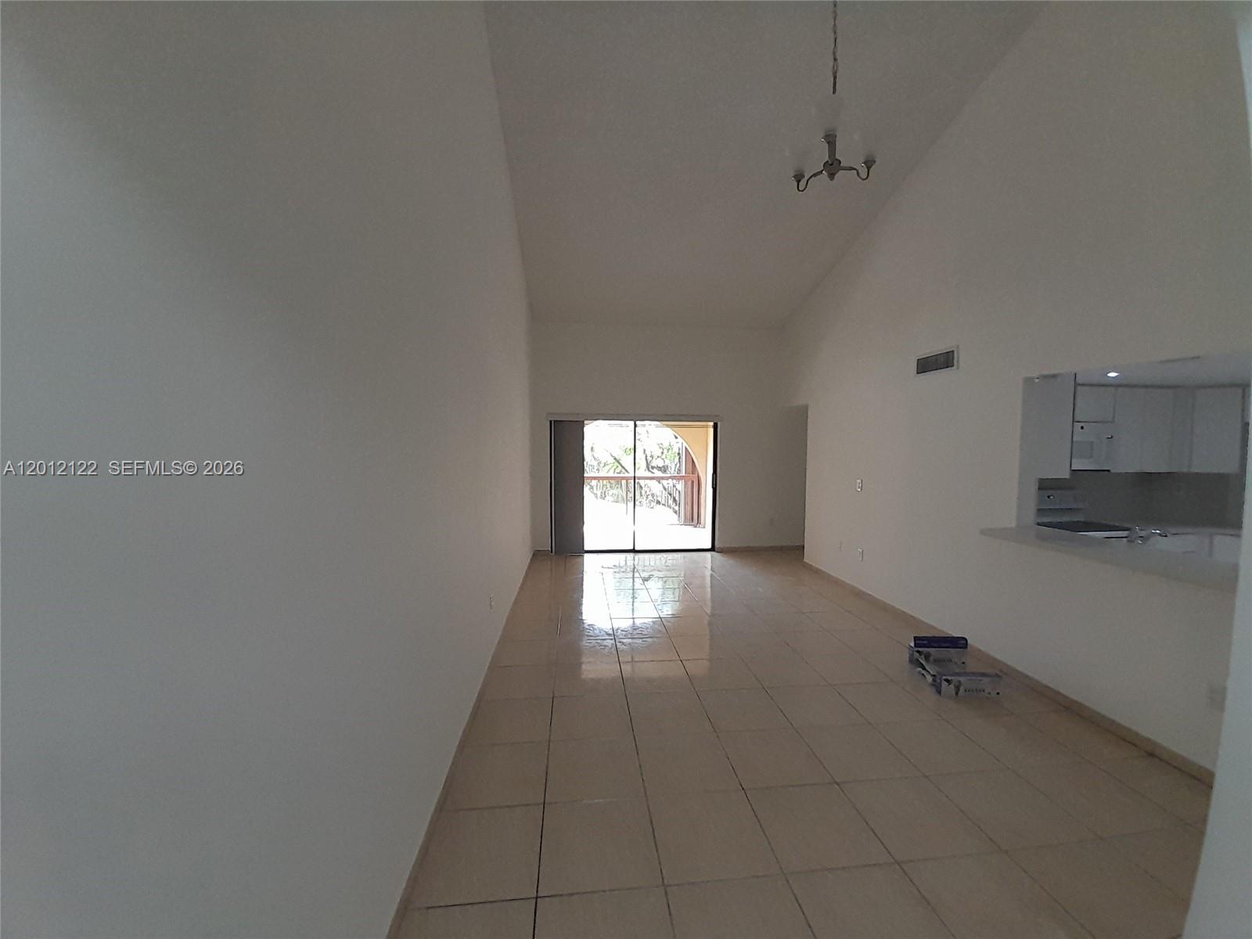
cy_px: 470
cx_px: 626
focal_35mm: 13
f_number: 2.2
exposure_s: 1/50
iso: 100
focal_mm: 1.13
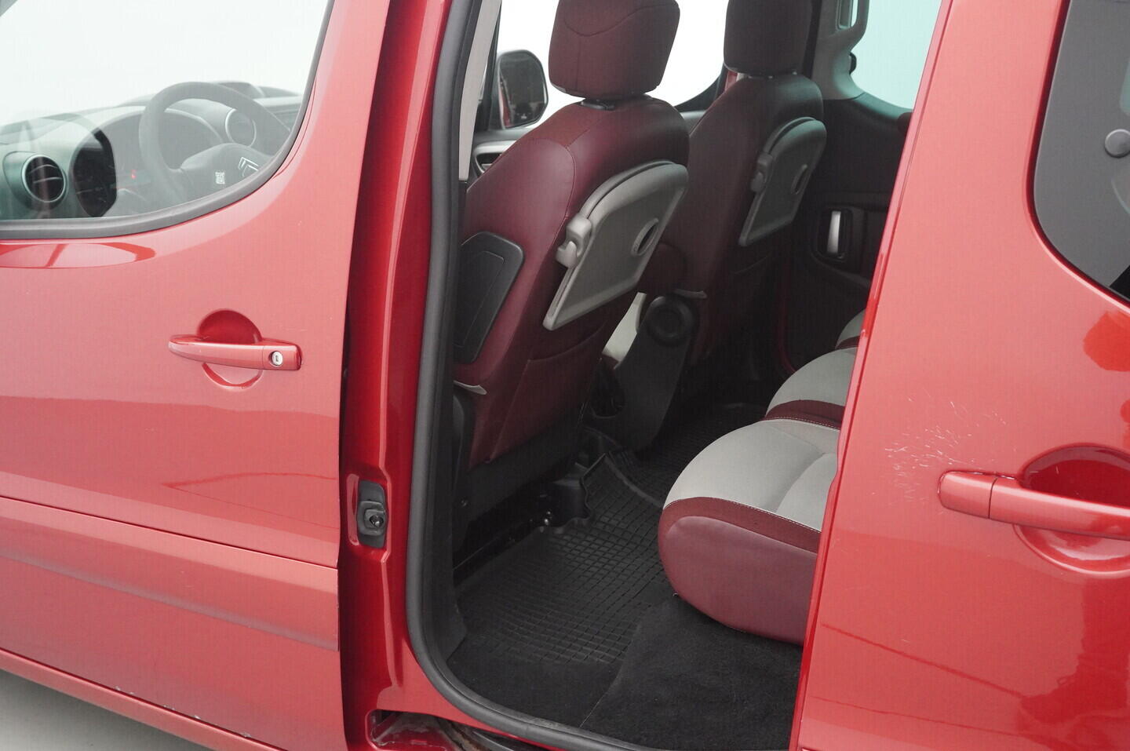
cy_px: 376
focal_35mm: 36
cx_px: 565
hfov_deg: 53.2
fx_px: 1129
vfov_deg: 36.8
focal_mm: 24
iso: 3200
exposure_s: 1/320
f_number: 5.6
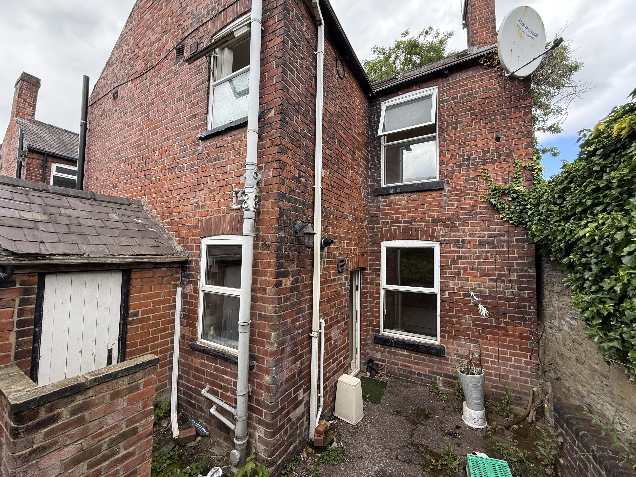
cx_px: 318
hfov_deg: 102.1
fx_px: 257
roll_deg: -0.4
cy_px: 238
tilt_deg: +3.6
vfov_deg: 85.7
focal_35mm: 14
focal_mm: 2.22
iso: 64
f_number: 2.2
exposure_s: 1/298
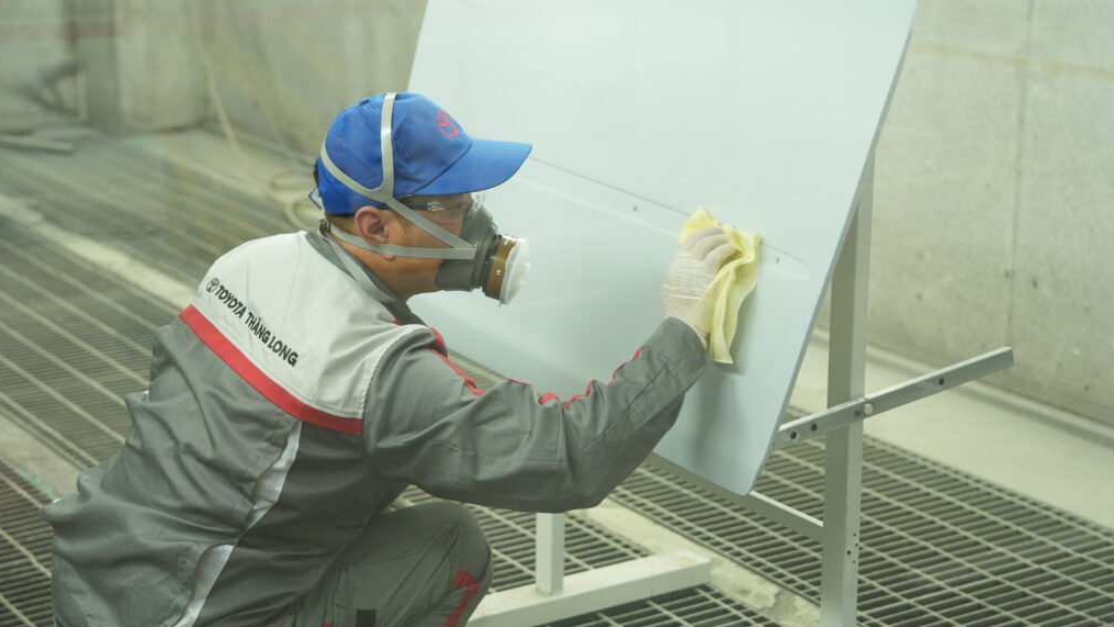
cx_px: 555
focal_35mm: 74
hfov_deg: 28.6
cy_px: 287
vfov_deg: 16.3
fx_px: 2186
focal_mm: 70
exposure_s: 1/160
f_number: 4
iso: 1600
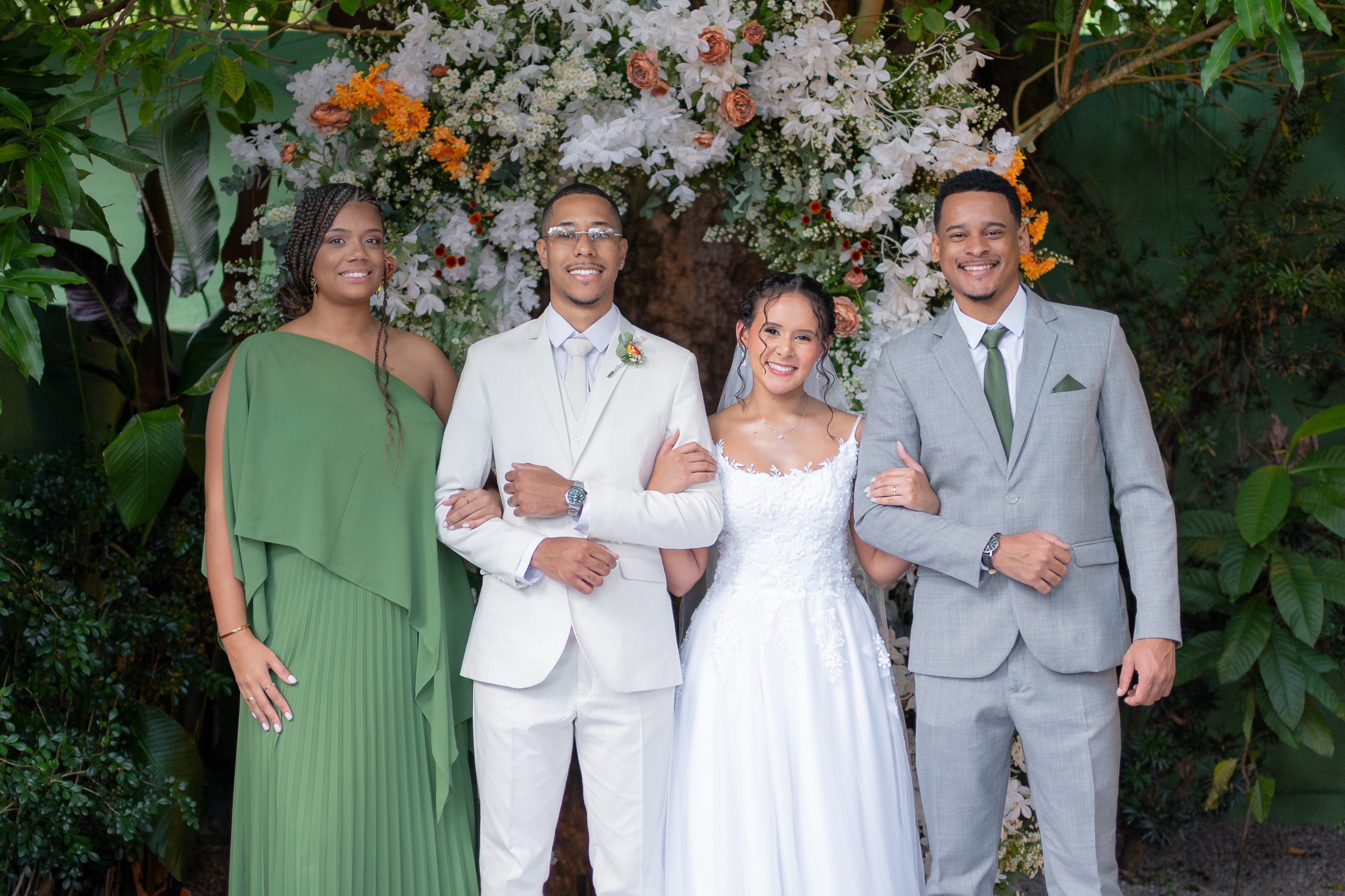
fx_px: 1983
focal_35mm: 53
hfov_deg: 37.5
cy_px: 448
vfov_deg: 25.5
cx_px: 665
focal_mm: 35
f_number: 1.4
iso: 1600
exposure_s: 1/400
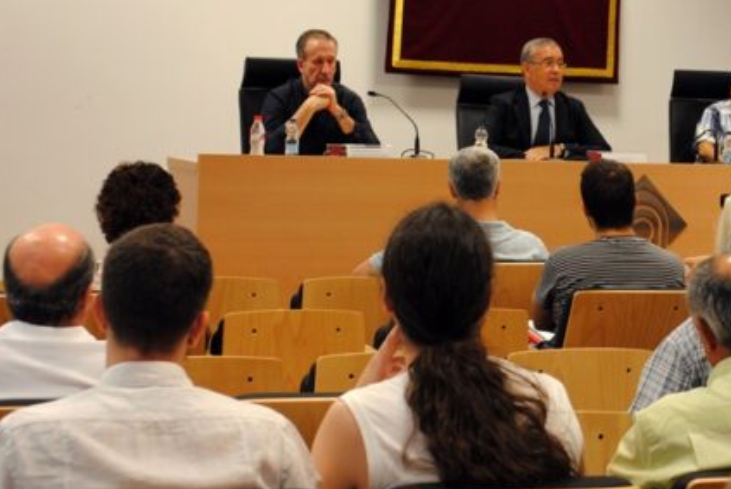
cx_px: 641
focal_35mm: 109
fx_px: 2216
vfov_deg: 12.6
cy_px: 219
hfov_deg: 18.5
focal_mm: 40
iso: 400
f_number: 5.3
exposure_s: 1/13
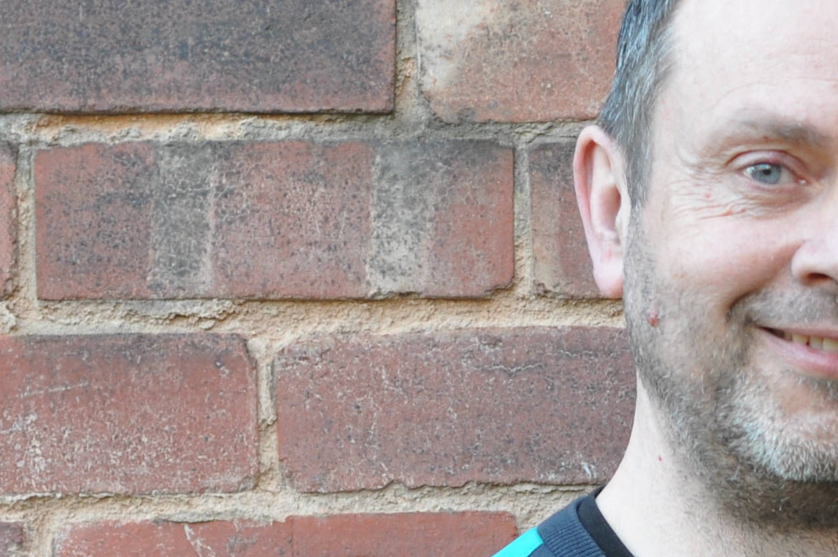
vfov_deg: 5.4
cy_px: 505
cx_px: 1049
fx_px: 5930
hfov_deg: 8.0
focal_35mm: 255
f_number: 5
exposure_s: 1/100
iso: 400
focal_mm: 50
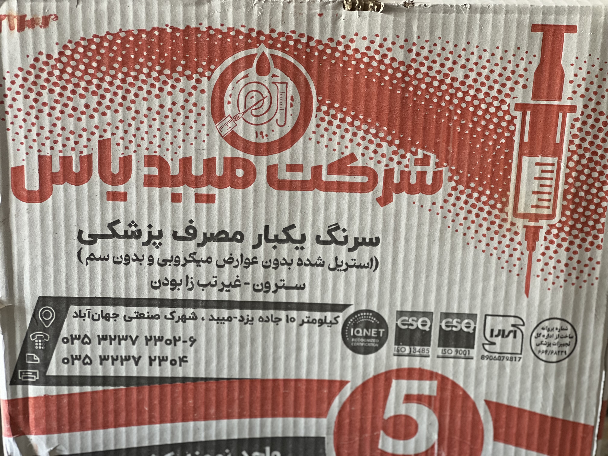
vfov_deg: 19.1
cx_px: 304
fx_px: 1352
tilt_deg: -19.2
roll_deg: -2.0
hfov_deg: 25.3
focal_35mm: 77
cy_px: 228
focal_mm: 9
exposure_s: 1/36
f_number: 2.8
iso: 400
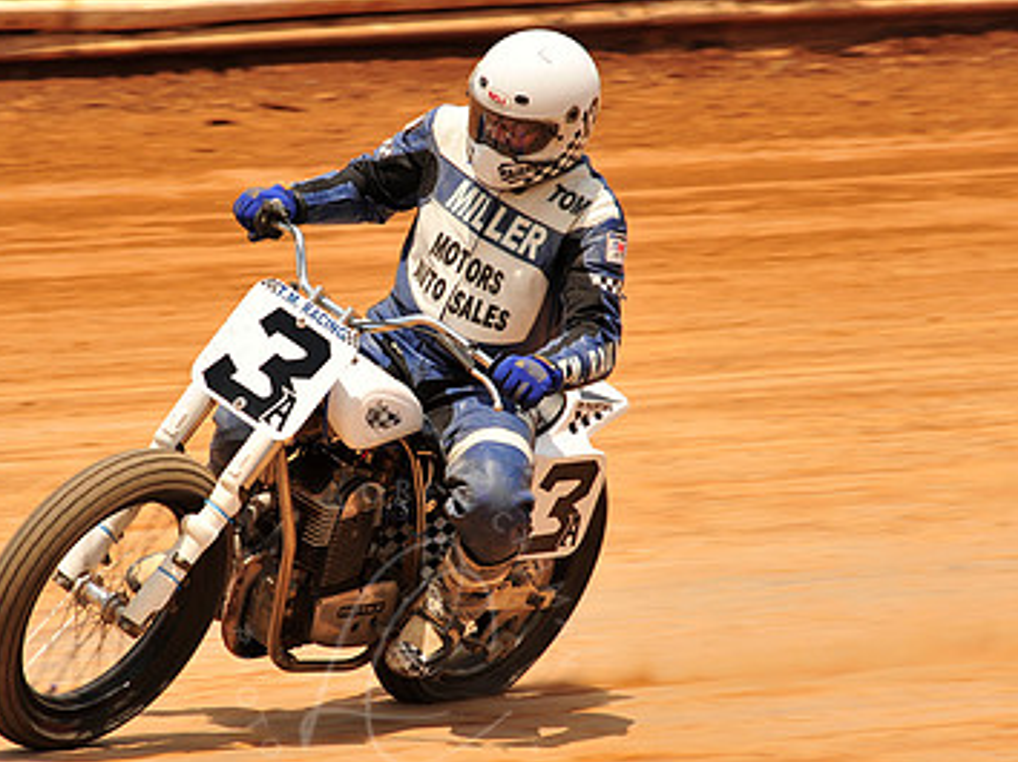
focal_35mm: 315
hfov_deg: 6.3
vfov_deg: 4.7
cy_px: 388
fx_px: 9257
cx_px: 403
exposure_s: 1/400
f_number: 10
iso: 200
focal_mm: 200
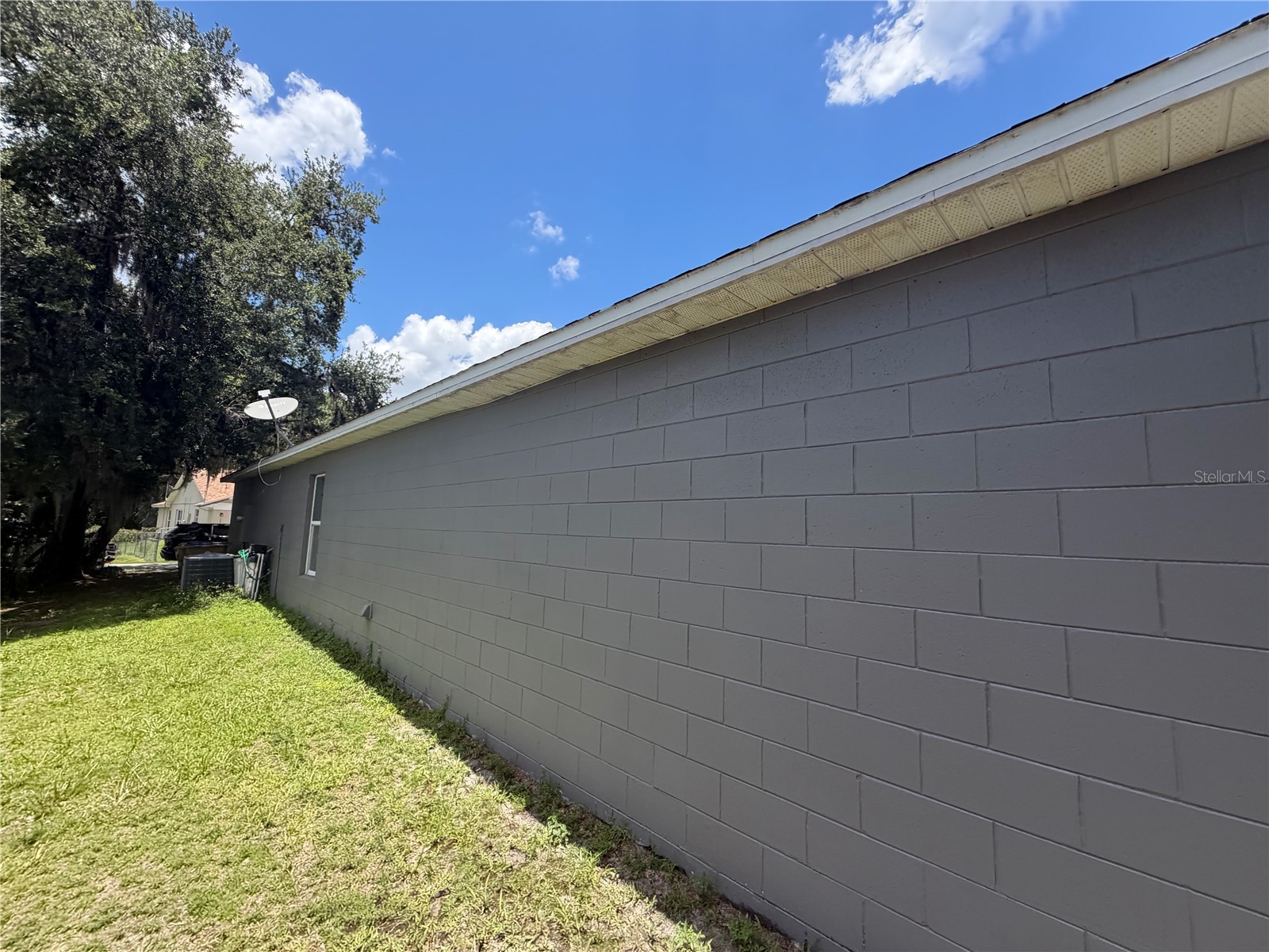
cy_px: 476
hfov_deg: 102.1
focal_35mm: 14
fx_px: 513
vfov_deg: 85.7
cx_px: 634
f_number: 2.2
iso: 40
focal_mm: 2.22
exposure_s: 1/694
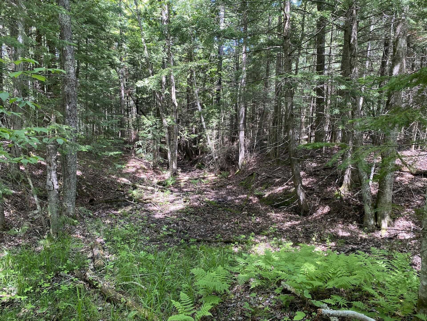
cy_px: 160
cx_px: 214
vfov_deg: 53.1
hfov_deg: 67.3
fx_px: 321
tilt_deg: -8.3
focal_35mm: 26
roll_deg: -0.5
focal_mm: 4.25
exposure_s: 1/121
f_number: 1.8
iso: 100
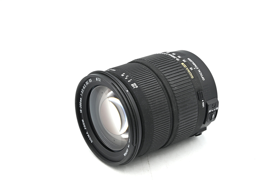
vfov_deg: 18.2
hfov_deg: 27.0
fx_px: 577
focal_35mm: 75
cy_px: 92
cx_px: 138
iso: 100
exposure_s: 1/13
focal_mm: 75
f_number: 14
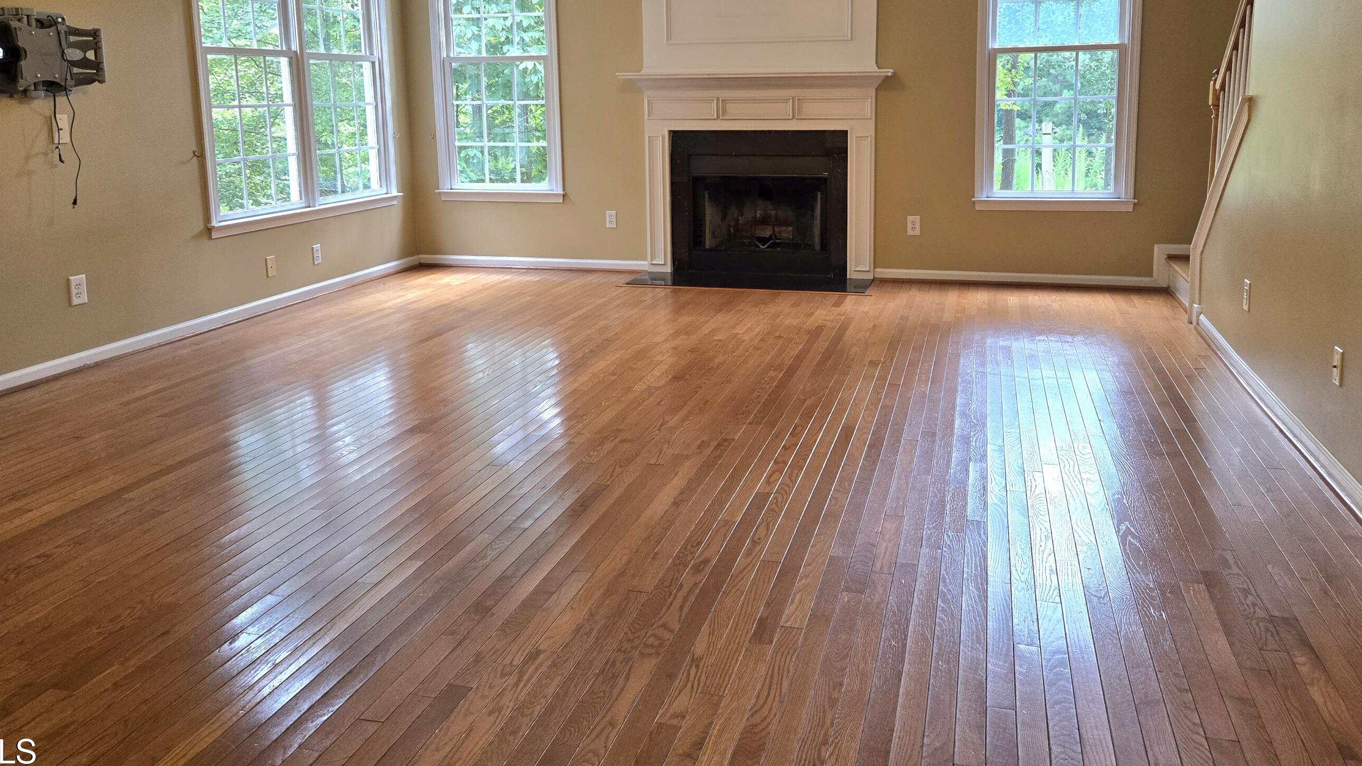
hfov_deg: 66.0
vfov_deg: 39.4
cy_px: 215
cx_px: 731
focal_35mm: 29
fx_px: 1047
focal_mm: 5.4
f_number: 1.8
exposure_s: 1/120
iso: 160
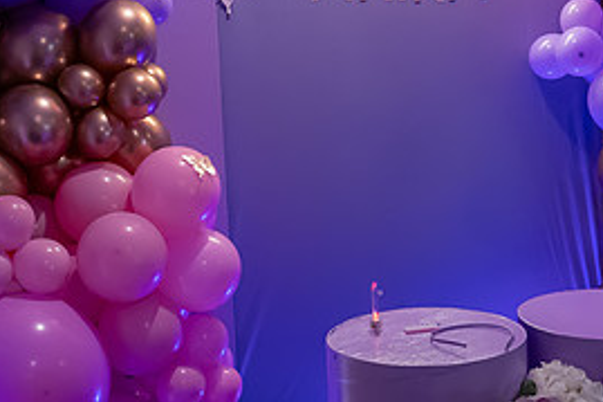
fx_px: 1122
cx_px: 366
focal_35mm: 67
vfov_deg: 20.2
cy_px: 121
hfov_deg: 30.0
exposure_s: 1/80
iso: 2500
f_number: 7.1
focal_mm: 17
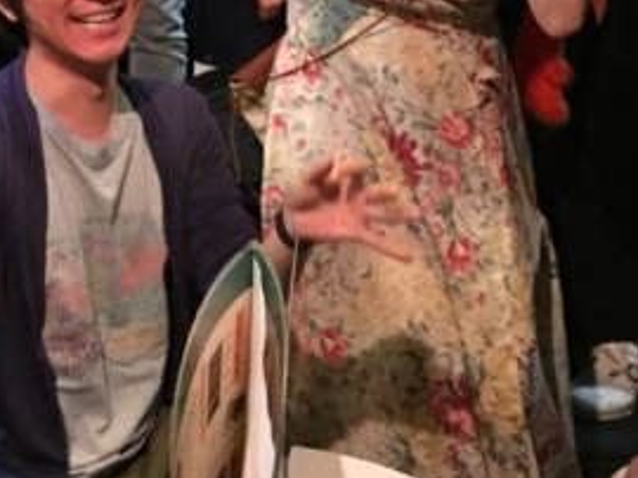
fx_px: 1584
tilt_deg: -8.0
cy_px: -163
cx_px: 234
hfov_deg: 22.7
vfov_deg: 16.1
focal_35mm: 86
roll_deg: -0.4
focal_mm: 4.15
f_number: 2.2
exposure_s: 1/15
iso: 400
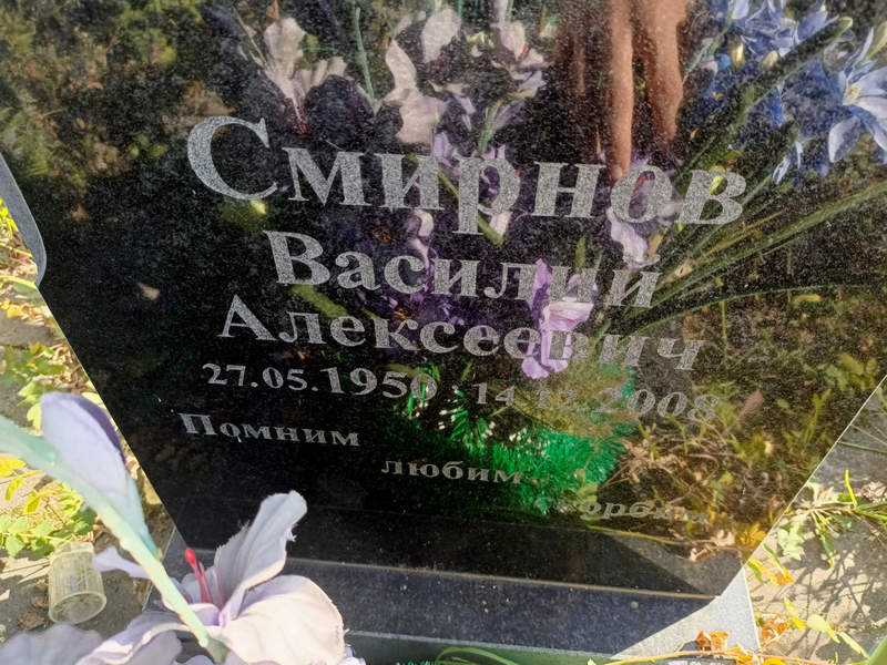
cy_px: 332
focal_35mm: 25
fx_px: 641
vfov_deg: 54.9
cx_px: 444
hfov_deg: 69.4
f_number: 1.69
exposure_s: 1/100
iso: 129
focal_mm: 4.76
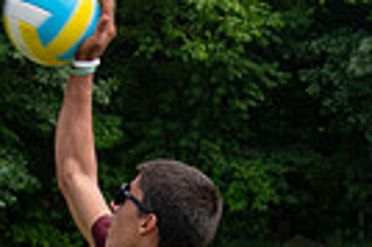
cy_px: 463
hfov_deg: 6.6
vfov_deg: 4.3
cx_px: 155
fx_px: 3220
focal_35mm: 312
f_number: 5.6
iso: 250
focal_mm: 48
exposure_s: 1/800
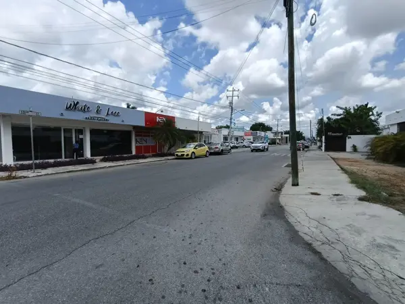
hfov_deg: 94.5
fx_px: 187
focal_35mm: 16
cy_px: 152
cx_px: 202
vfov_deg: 78.1
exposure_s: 1/1294
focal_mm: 1.68
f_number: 2.2
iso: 64
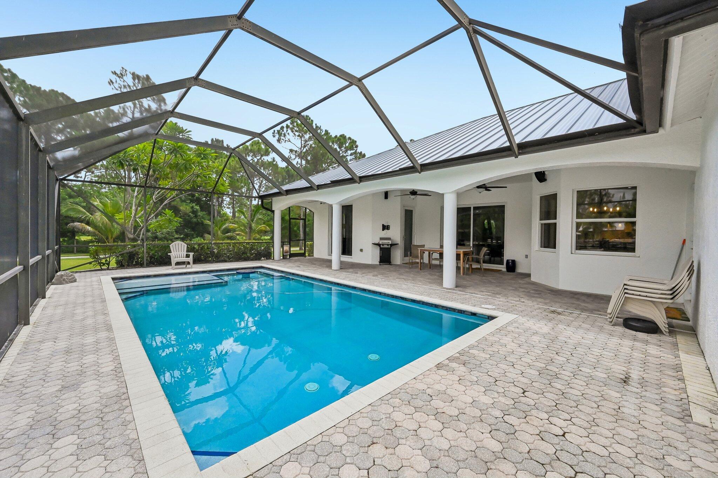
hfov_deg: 104.3
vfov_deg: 81.2
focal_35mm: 14
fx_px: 279
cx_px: 359
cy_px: 239
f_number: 10
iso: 3200
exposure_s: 1/3200
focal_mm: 14
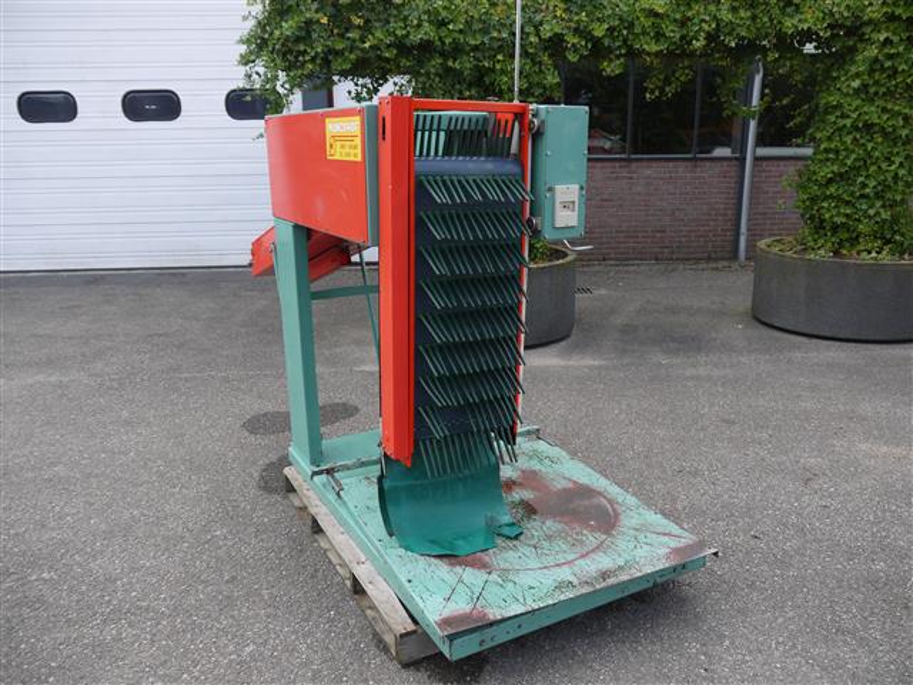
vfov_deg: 49.7
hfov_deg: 63.4
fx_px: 739
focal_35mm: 28
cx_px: 456
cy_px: 342
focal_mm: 14
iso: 100
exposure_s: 1/200
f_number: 5
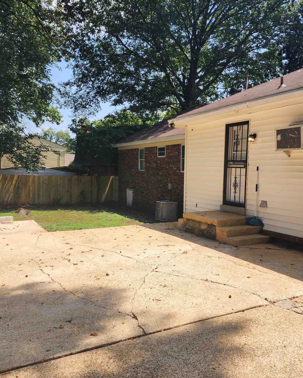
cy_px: 189
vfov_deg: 58.8
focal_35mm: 30
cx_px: 169
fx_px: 336
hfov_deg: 48.4
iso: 12
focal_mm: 6.4
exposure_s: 1/671
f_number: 1.8
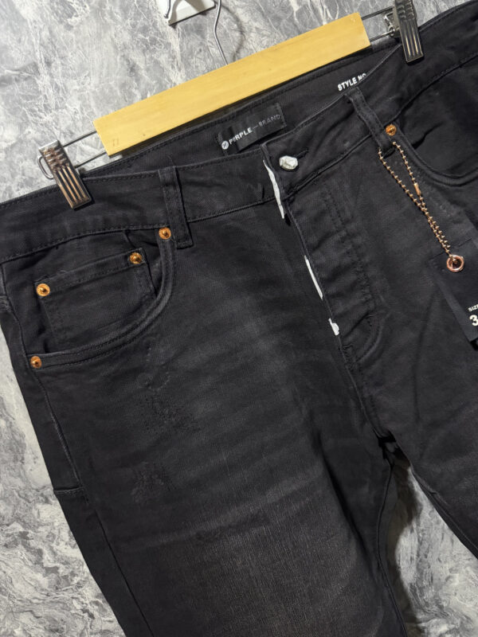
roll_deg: +23.6
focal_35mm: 24
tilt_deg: -11.4
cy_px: 318
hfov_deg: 56.8
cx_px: 239
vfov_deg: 71.6
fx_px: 442
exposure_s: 1/60
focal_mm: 6.76
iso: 800
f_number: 1.78
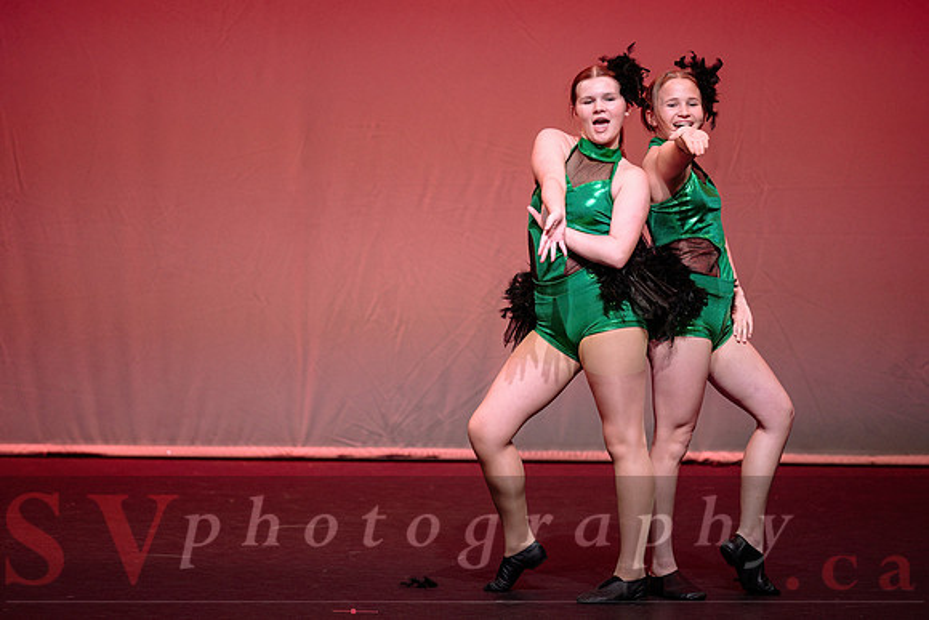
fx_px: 6358
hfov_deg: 8.4
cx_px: 445
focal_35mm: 246
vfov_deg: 5.6
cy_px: 290
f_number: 2.8
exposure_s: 1/500
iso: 1250
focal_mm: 200
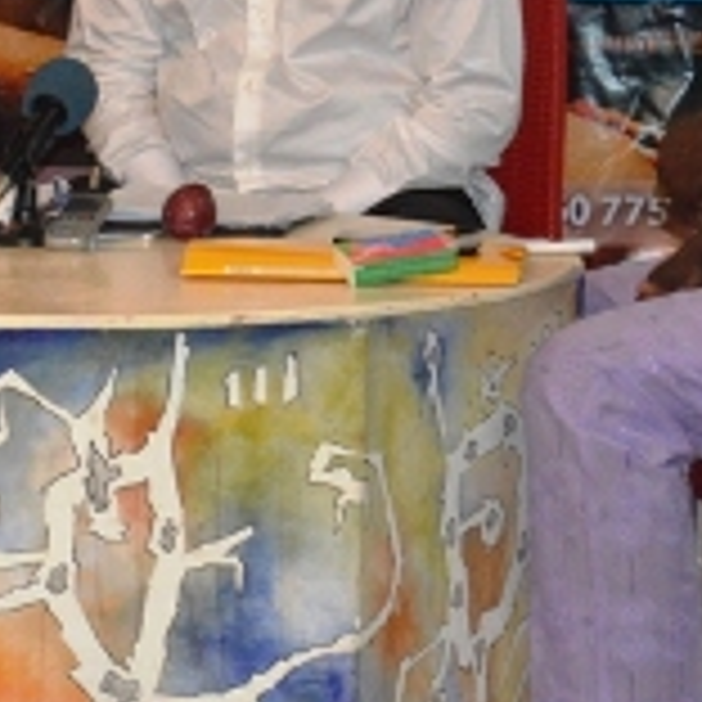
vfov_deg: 6.5
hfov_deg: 6.5
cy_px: 9
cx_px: 18
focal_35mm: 271
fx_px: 6210
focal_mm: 55
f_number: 5.6
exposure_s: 1/60
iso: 2200
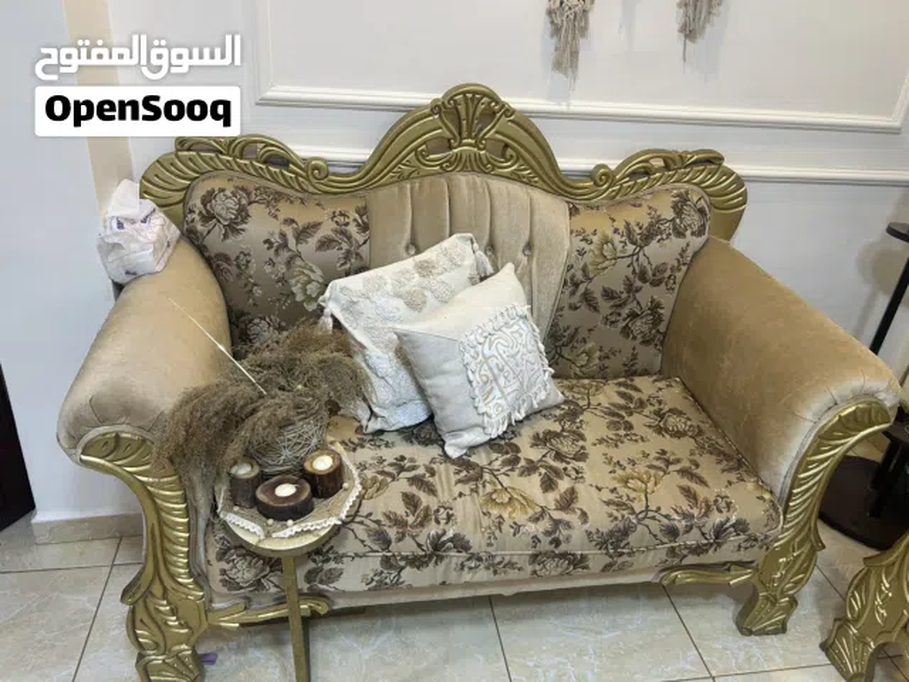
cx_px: 454
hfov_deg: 67.3
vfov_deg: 53.1
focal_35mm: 26
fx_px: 683
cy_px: 341
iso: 100
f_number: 1.5
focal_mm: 5.7
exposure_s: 1/100
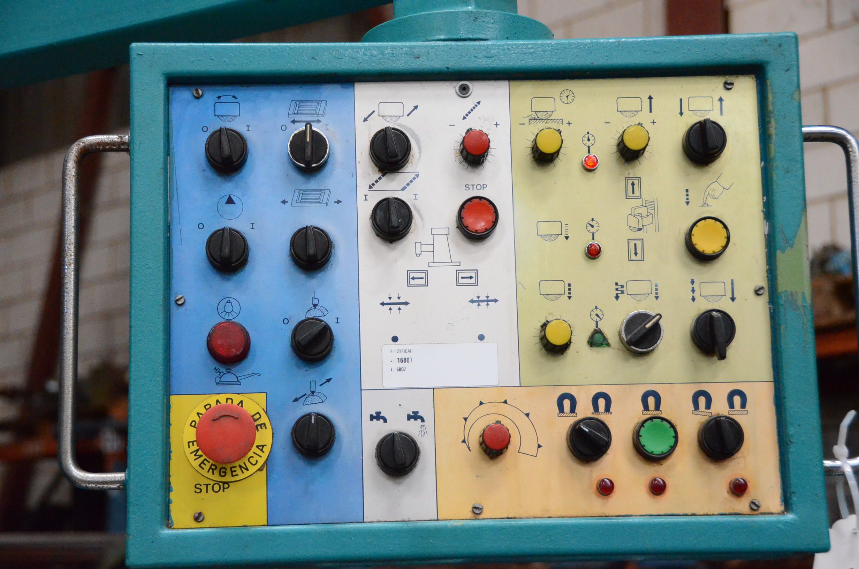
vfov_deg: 18.8
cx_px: 430
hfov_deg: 28.1
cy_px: 284
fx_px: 1714
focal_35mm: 72
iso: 6400
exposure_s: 1/800
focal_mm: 48
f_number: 4.5
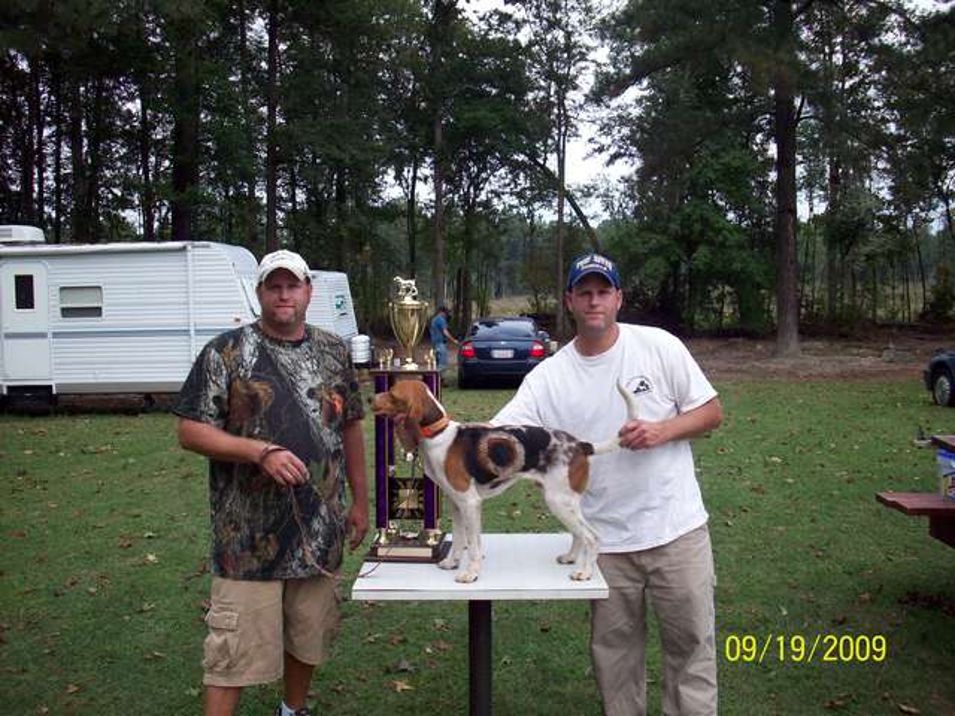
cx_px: 478
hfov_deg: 50.1
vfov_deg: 38.7
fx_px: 1021
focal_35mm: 37
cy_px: 358
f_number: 2.8
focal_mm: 6.2
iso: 80
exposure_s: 1/517
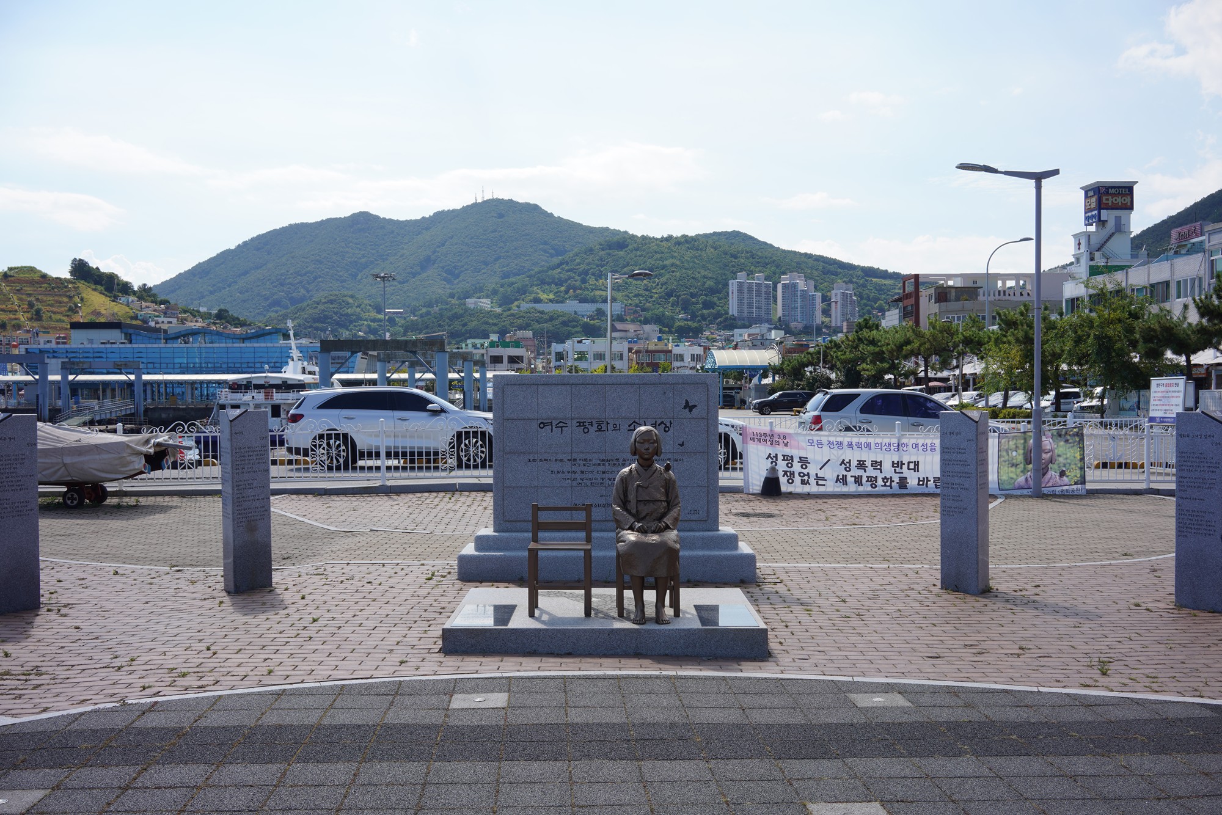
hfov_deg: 54.4
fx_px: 1188
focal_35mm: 35
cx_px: 611
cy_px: 408
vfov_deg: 37.9
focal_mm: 35
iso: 100
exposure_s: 1/100
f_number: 13
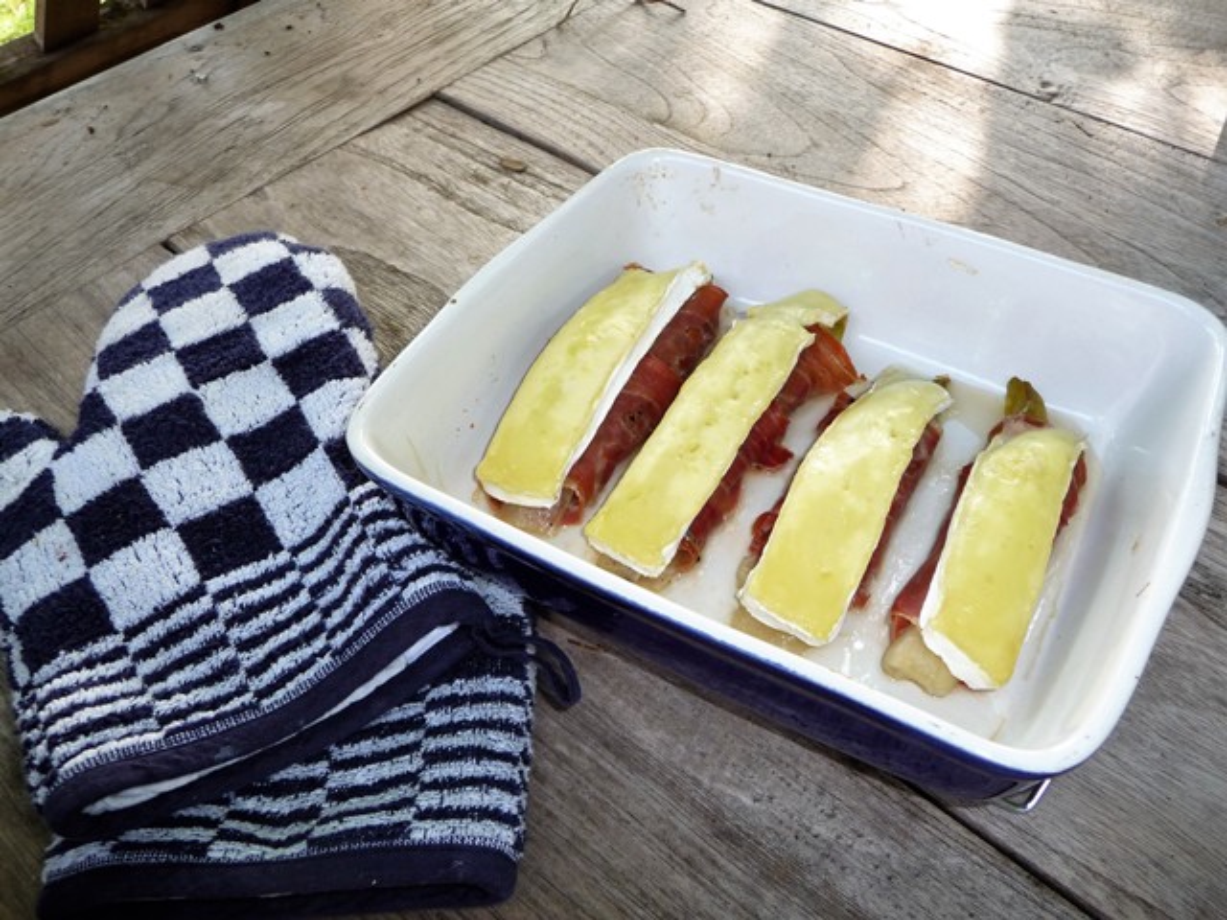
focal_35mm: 30
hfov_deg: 60.0
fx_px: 1063
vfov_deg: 46.8
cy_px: 460
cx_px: 614
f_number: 3.4
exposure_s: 1/30
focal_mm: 5
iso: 100
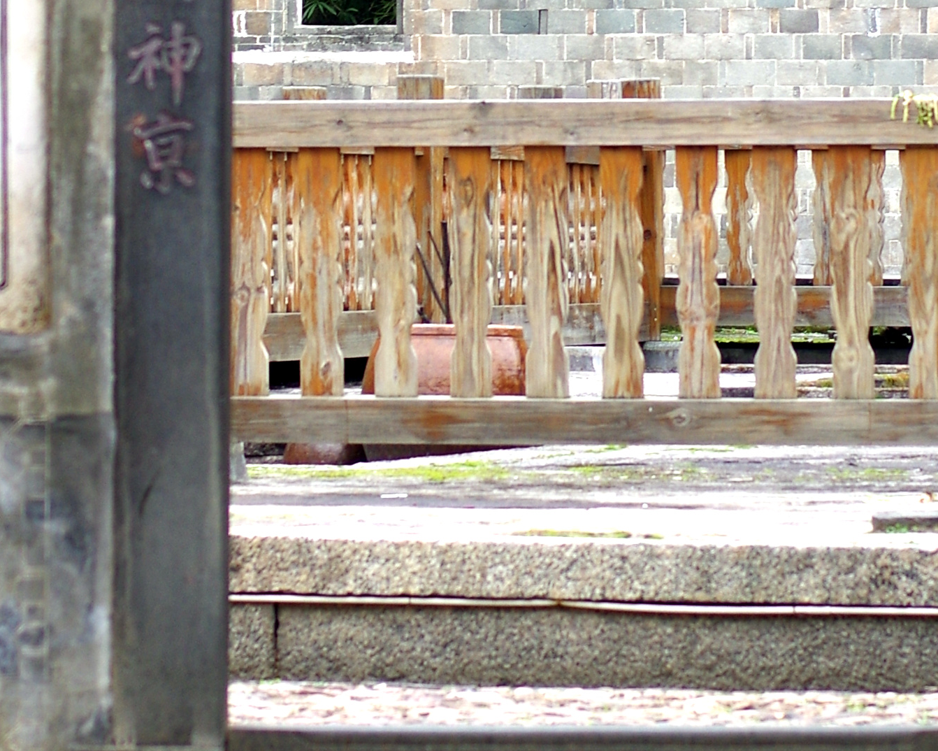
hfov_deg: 7.2
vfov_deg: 5.7
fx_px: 7469
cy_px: -90
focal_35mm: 269
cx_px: 528
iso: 100
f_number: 3.2
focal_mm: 43
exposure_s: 1/125
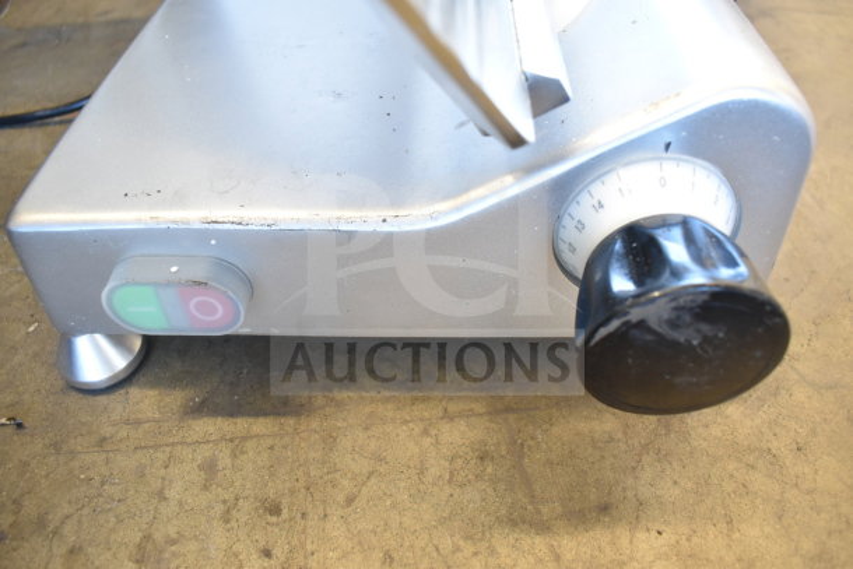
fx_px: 640
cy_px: 284
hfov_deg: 67.4
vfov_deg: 48.0
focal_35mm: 27
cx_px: 426
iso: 900
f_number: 3.5
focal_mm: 18
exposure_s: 1/30
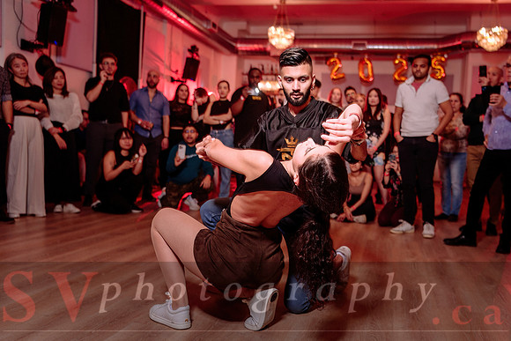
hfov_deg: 53.2
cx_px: 303
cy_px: 182
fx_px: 507
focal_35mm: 36
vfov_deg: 37.2
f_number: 2.8
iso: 500
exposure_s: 1/125
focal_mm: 30
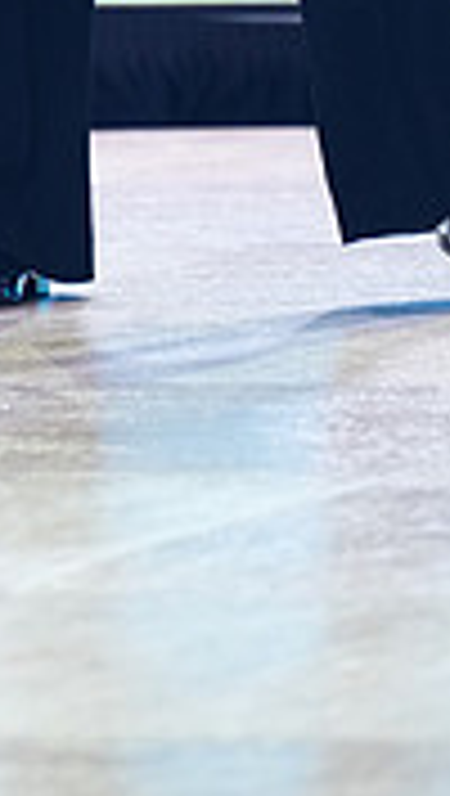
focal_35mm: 676
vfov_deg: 3.2
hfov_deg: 1.8
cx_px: -155
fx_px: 14292
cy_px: -445
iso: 1250
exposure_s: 1/500
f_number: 2.8
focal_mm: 197
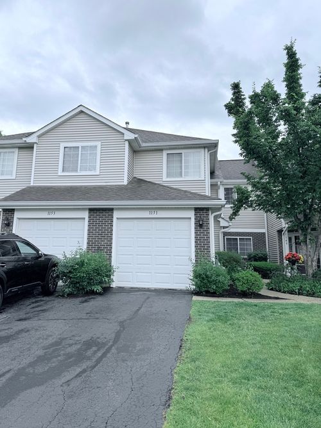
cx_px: 160
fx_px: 297
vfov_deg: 71.6
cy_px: 214
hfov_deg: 56.8
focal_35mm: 24
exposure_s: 1/2299
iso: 80
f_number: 1.78
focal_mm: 6.76
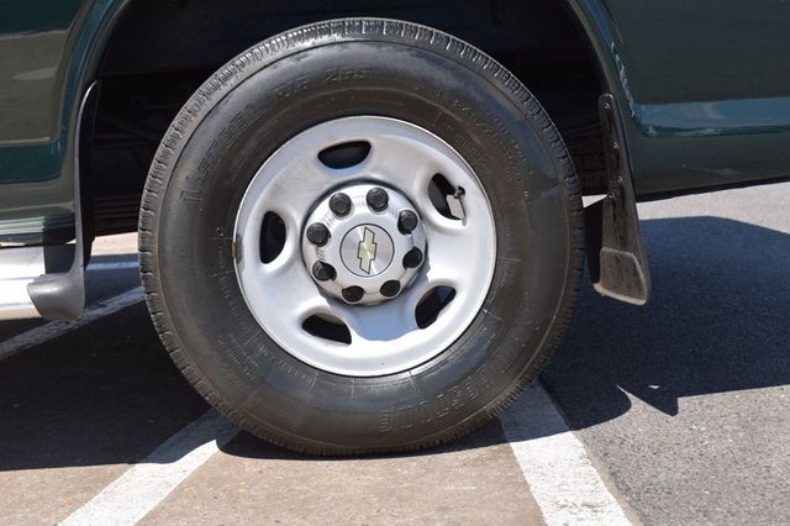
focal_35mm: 51
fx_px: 1119
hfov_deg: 38.9
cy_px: 263
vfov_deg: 26.5
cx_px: 395
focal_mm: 34
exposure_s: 1/400
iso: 200
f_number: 8
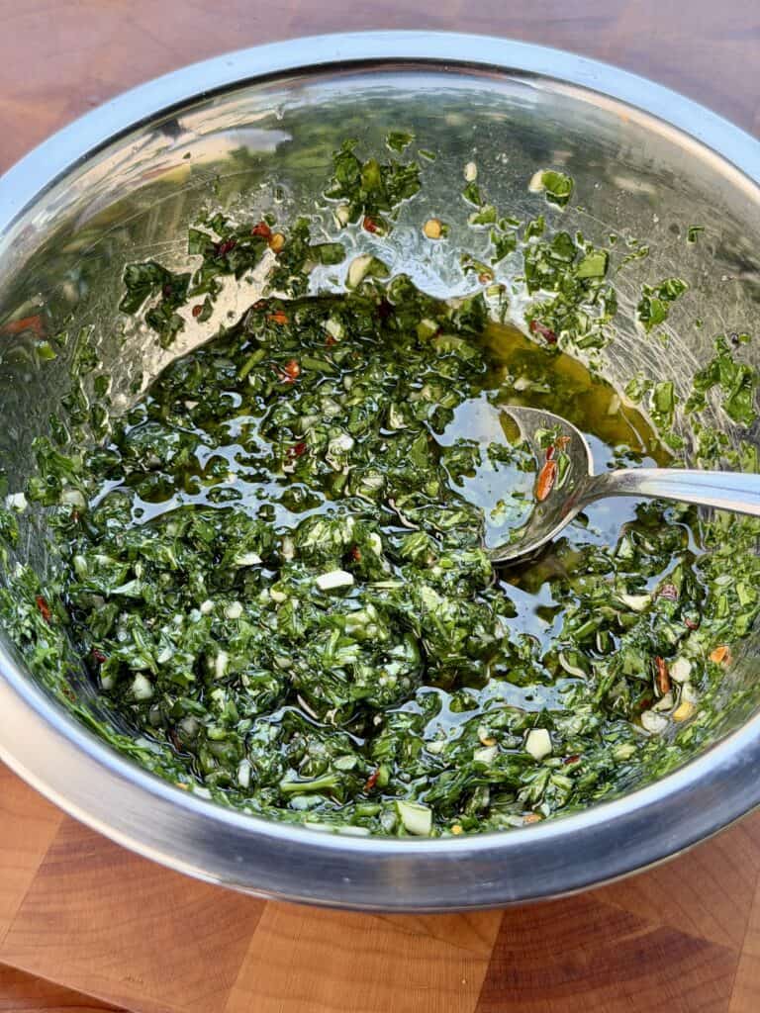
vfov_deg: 39.7
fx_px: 1405
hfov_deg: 30.3
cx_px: 380
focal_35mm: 48
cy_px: 506
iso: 80
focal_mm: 6.76
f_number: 1.78
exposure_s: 1/277
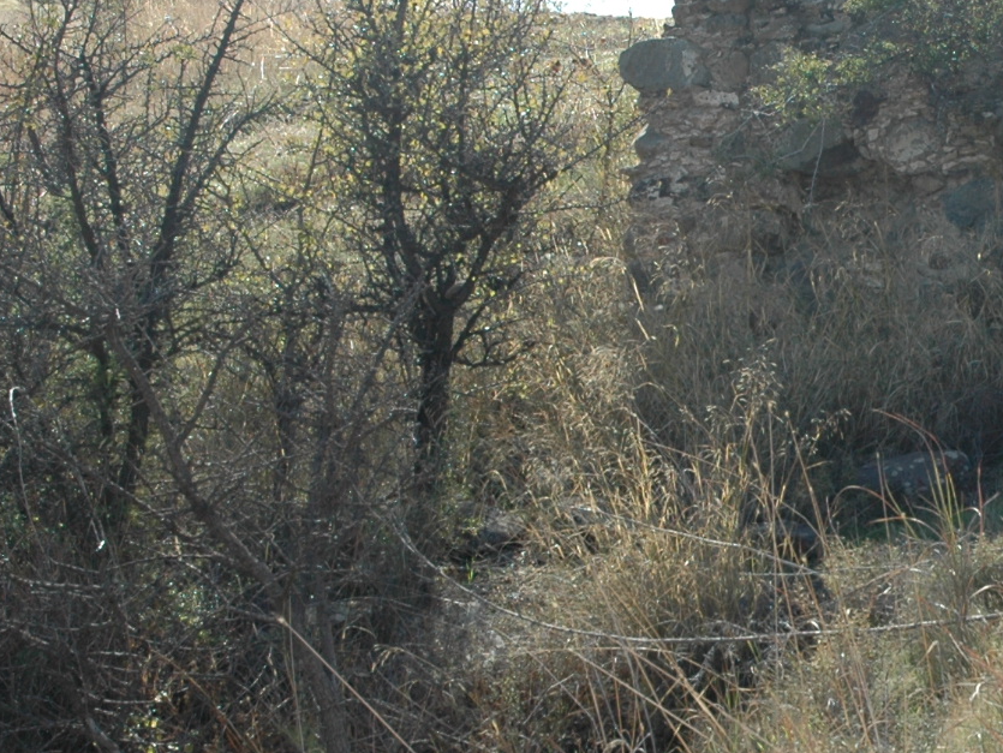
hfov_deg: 18.5
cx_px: 947
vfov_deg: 14.2
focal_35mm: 104
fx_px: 3023
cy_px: 537
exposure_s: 1/250
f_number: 8
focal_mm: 27
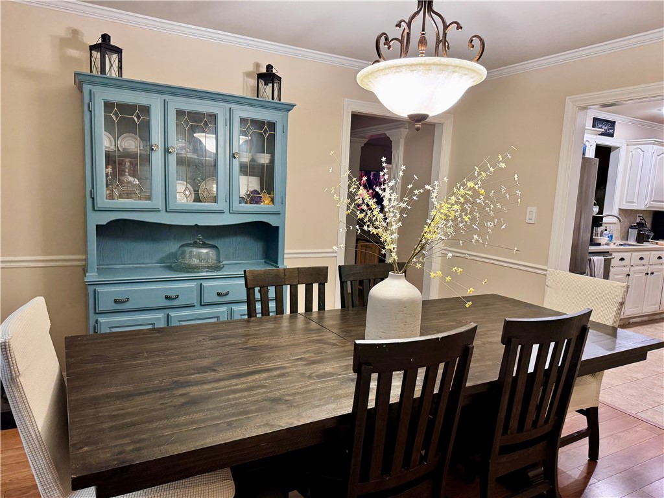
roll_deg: -2.9
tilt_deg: -8.5
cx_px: 332
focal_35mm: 24
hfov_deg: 71.6
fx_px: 460
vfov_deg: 56.8
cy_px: 249
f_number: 1.78
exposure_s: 1/120
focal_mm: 6.76
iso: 160
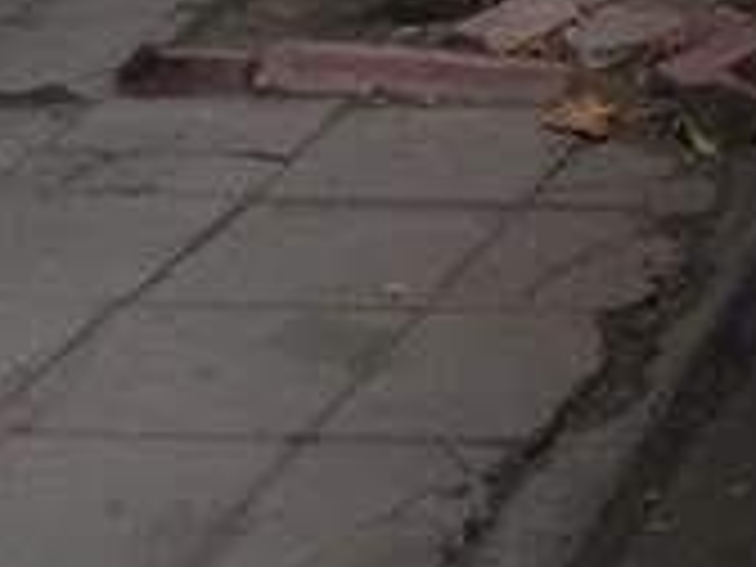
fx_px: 2664
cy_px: -79
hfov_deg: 14.0
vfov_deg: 11.9
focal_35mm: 122
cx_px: 1444
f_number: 2.2
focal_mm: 3.3
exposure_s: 1/140
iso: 50
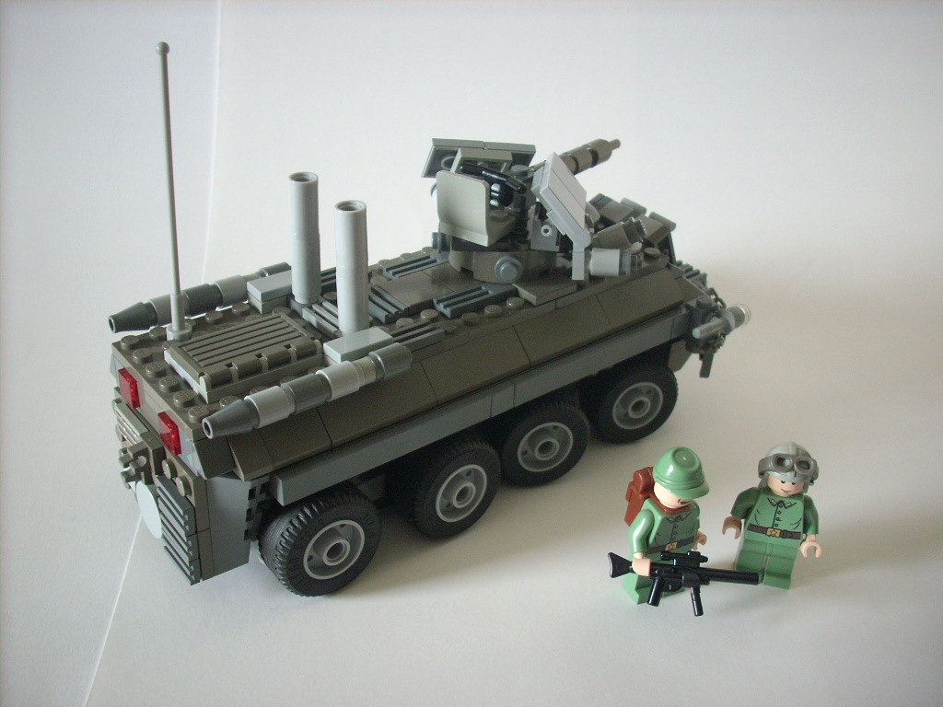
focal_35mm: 37
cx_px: 472
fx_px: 1008
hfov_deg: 50.1
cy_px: 354
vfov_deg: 38.7
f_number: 2.8
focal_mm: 6.2
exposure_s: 1/11.3
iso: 200
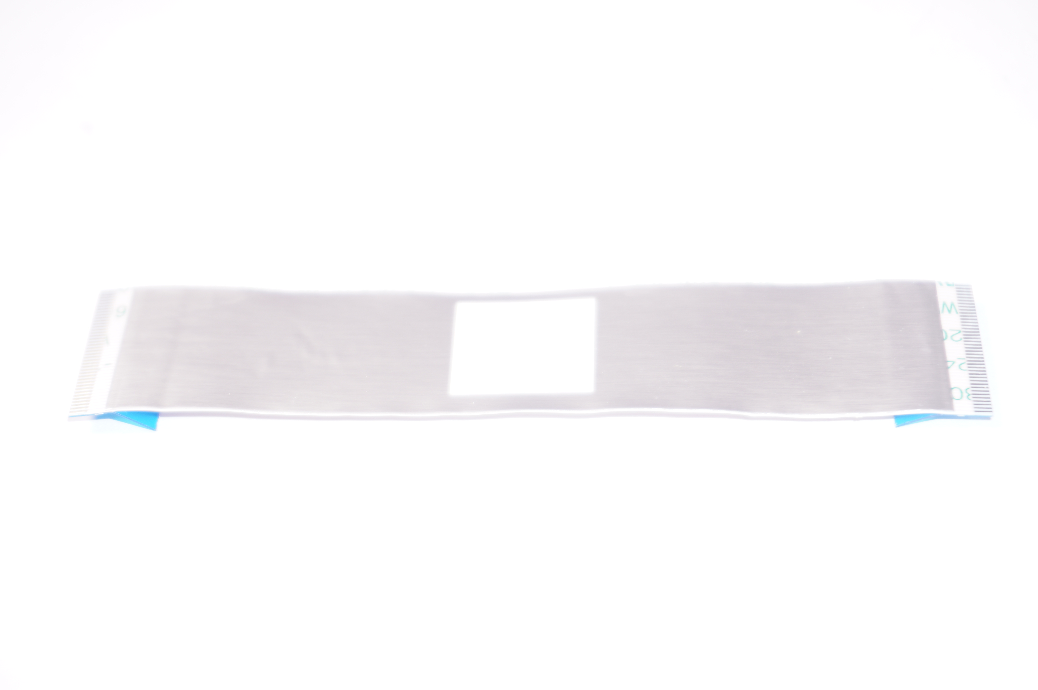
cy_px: 345
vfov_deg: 18.1
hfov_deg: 27.0
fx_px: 2161
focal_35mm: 75
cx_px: 519
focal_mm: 50
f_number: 5.6
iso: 100
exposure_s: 1/60
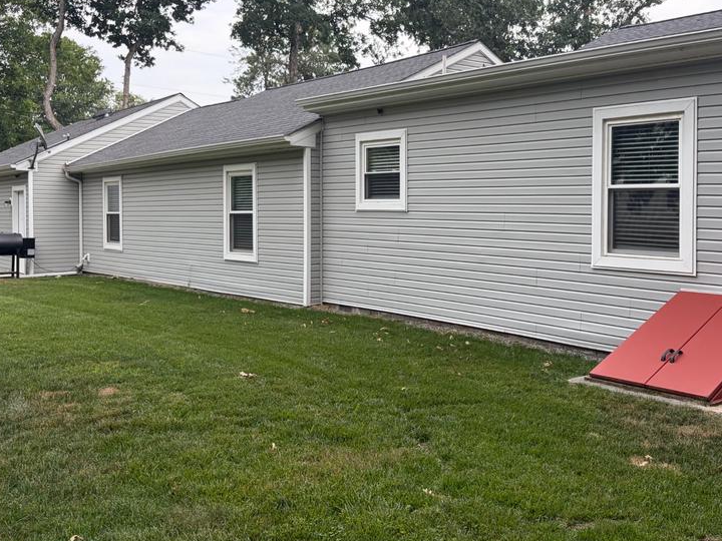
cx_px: 441
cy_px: 212
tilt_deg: +1.7
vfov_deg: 38.5
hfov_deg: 49.8
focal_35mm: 37
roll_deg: +1.0
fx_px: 772
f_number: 1.6
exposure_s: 1/801
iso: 64
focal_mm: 5.96
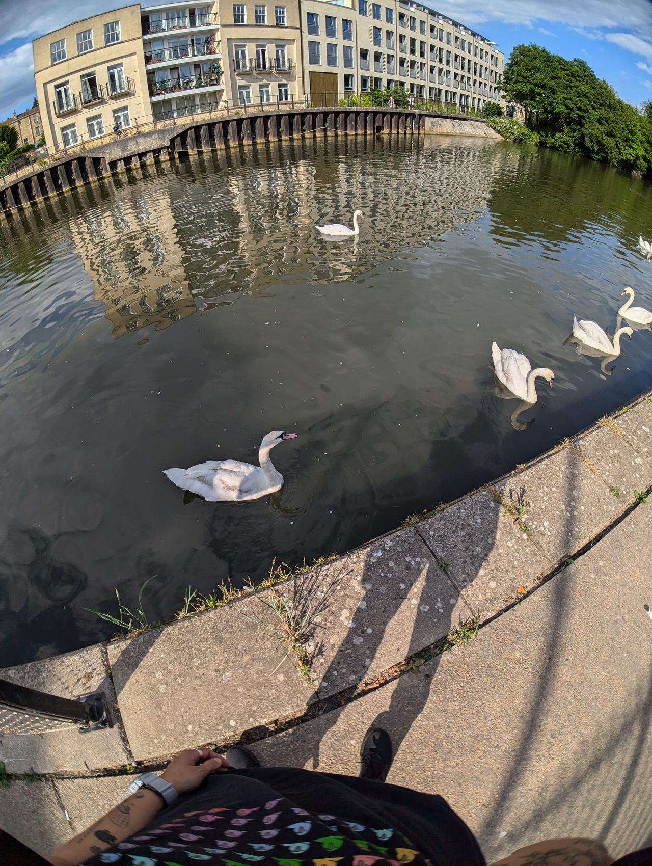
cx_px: 326
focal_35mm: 24
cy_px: 433
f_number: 1.85
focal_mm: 6.81
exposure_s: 1/3425
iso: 49
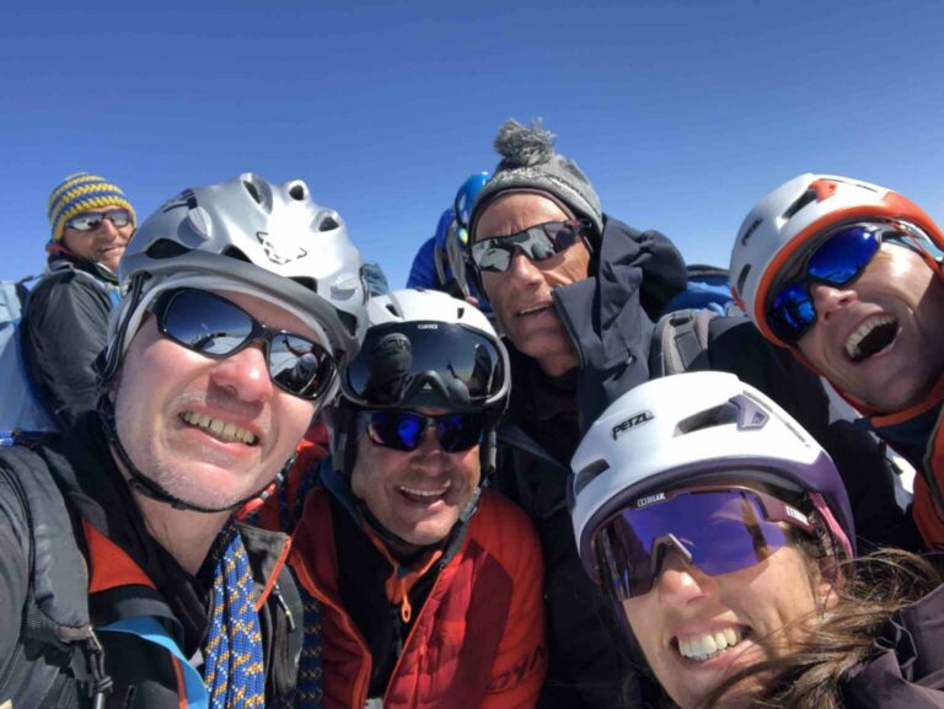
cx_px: 472
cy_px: 354
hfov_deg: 56.8
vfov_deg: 44.2
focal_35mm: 32
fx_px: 873
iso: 20
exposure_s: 1/842
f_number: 2.2
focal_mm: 2.87
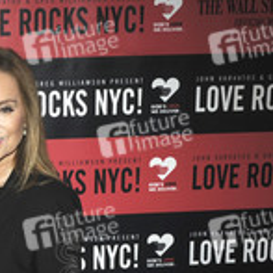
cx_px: -91
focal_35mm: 83
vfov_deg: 20.2
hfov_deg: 19.2
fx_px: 741
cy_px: 275
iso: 500
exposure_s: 1/250
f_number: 9
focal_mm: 32
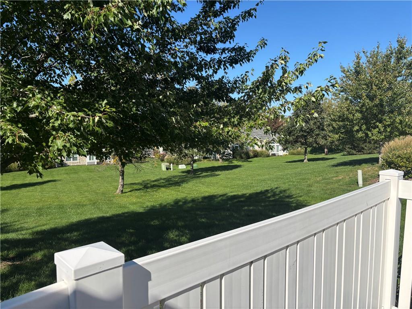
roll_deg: +0.0
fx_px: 309
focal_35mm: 26
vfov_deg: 53.1
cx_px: 206
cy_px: 154
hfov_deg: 67.3
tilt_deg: -4.8
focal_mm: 5.96
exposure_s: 1/3534
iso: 50
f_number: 1.6
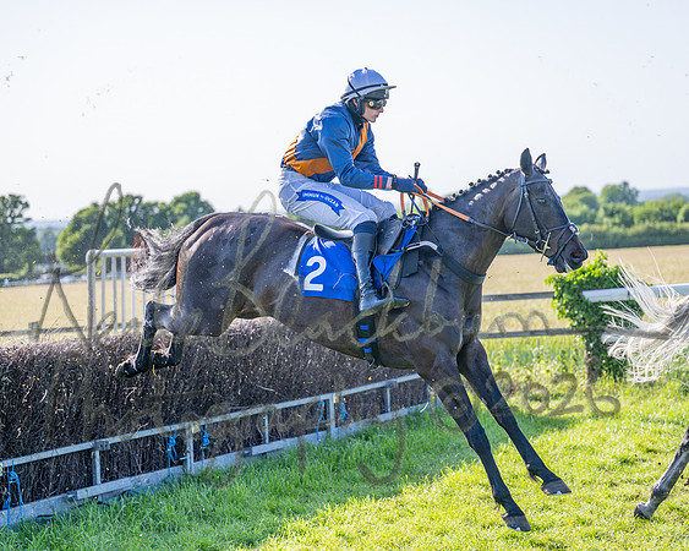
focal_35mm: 79
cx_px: 344
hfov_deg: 24.2
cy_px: 275
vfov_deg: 19.4
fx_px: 1608
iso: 200
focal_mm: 70
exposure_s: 1/2000
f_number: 2.8
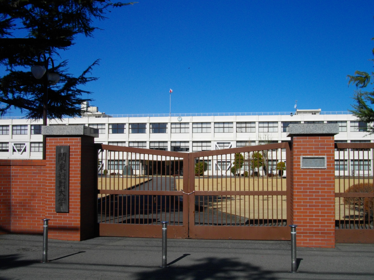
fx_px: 432
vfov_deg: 36.0
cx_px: 187
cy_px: 140
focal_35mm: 40
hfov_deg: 46.8
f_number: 6.3
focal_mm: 7.1
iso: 100
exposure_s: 1/800
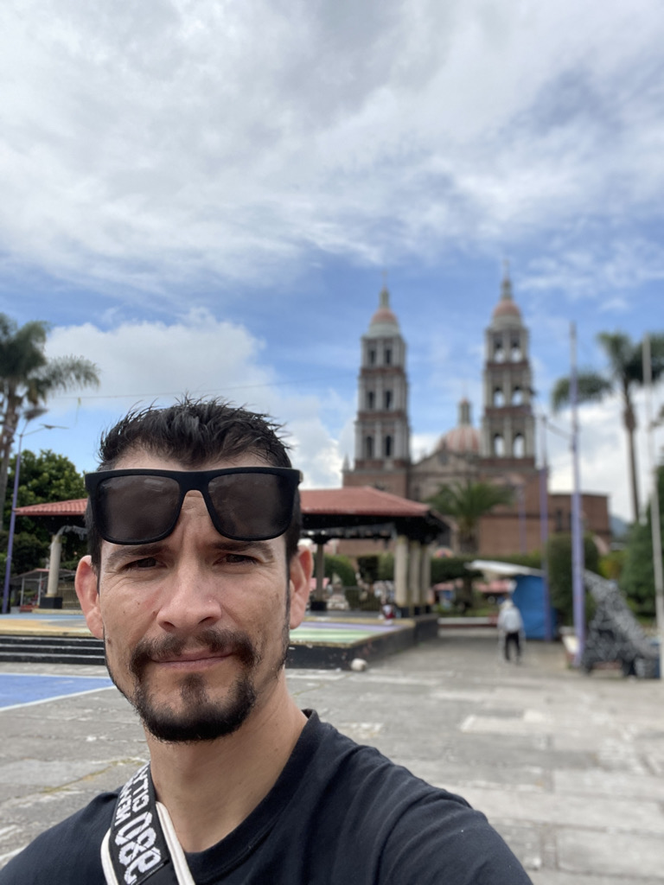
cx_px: 332
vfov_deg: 60.0
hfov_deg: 46.8
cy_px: 442
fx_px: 767
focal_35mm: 30
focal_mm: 2.71
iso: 32
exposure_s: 1/915
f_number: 2.2
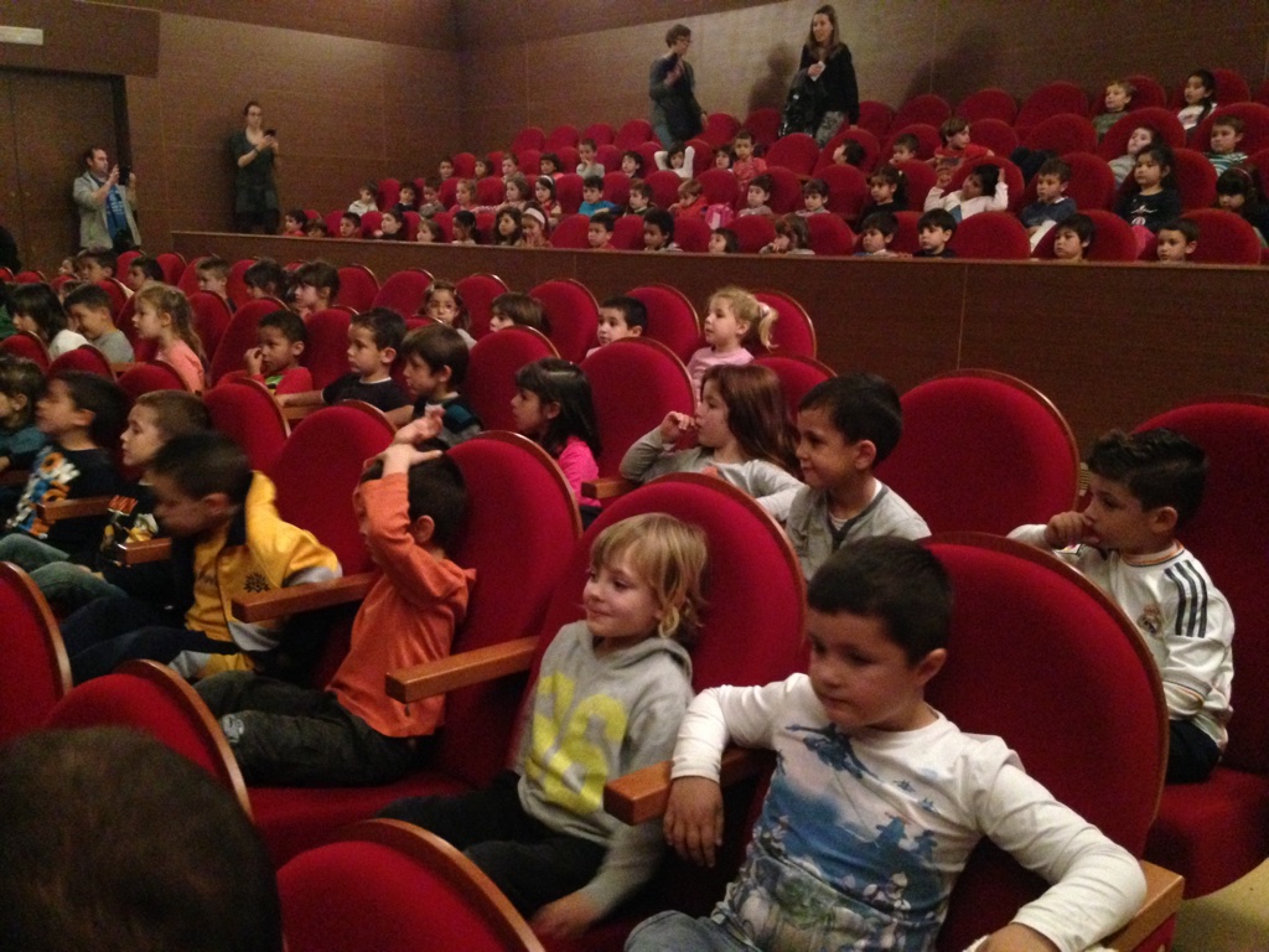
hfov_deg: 55.4
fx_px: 1210
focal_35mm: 33
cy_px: 476
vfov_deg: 42.9
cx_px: 634
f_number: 2.4
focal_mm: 4.12
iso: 800
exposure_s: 1/15
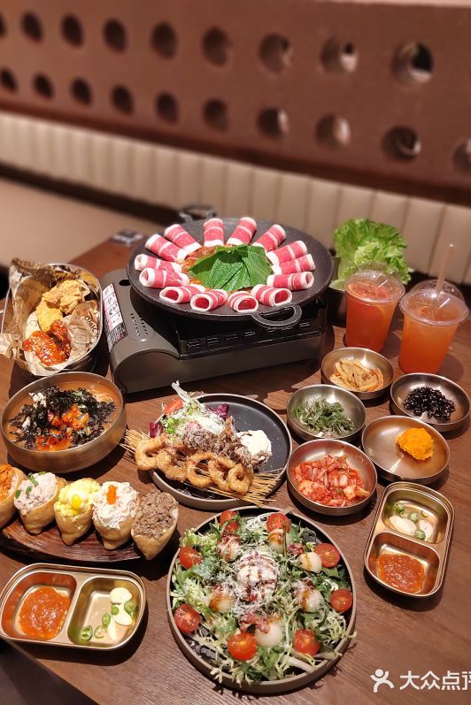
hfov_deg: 53.2
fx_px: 471
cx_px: 231
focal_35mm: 24
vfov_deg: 73.7
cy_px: 353
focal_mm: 5.52
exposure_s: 1/33.3
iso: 969
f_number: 4
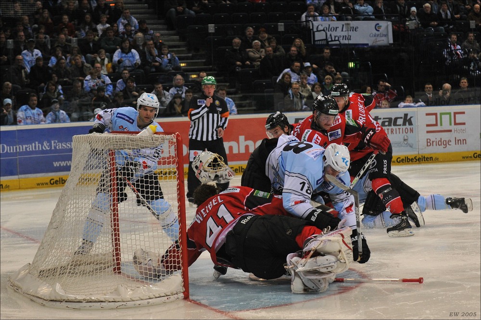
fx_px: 1002
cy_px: 160
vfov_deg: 18.2
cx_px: 240
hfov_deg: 27.0
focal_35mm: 75
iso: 1600
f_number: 4
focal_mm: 75
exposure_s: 1/800
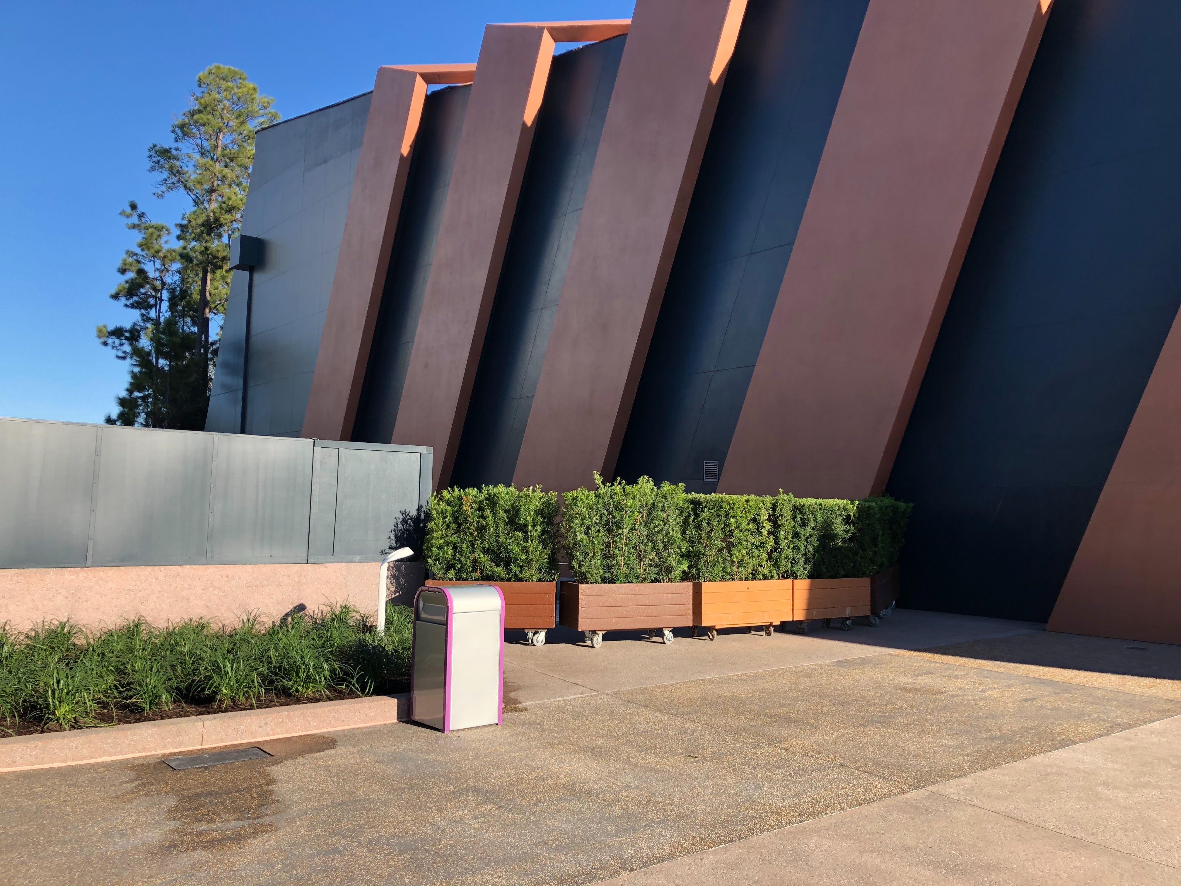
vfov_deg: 49.7
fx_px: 955
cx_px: 590
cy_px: 443
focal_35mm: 28
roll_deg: +1.4
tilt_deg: +4.4
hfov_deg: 63.4
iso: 20
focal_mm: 3.99
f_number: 1.8
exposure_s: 1/787
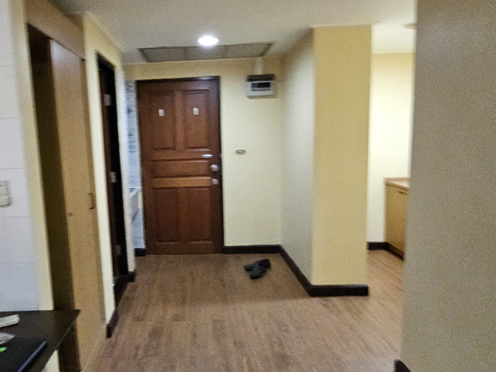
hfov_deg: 70.5
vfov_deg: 56.8
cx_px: 188
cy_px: 188
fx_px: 344
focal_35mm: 24
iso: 800
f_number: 2.2
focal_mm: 2.2
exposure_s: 1/25
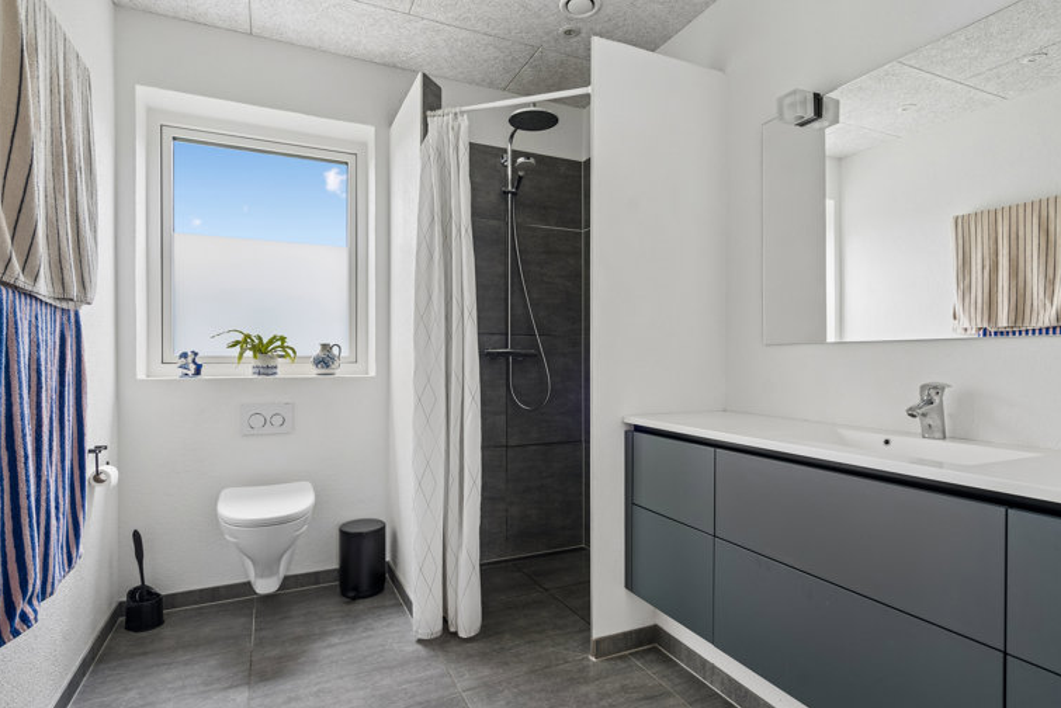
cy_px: 363
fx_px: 531
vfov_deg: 67.4
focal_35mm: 18
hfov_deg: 90.0
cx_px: 534
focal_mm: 17
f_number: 6.3
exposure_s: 1/10
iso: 400
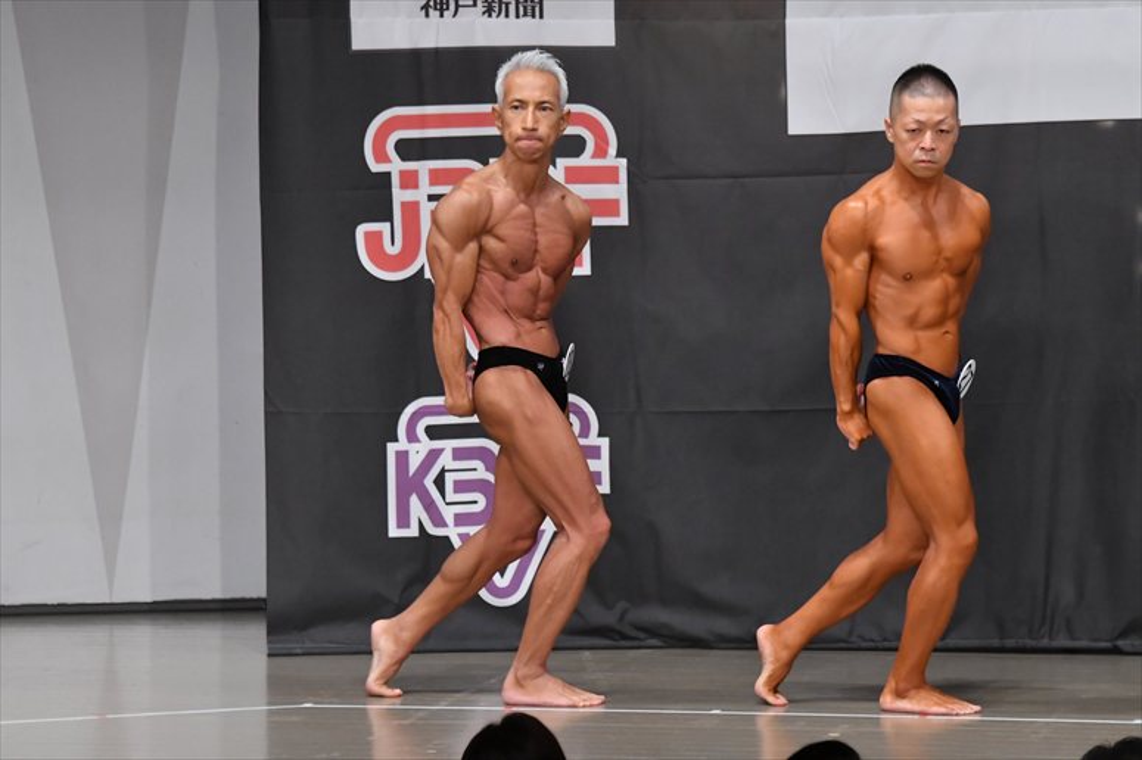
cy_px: 380
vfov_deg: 5.4
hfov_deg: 8.1
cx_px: 571
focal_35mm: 255
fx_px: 8085
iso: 5000
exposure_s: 1/400
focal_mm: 170
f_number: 5.6
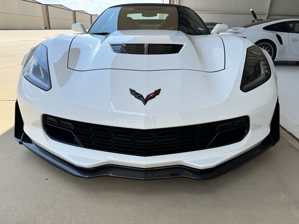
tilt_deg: -21.8
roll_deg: -1.2
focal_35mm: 24
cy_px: 112
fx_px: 207
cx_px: 150
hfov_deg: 71.6
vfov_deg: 56.8
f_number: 1.78
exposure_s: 1/3096
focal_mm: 6.76
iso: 80
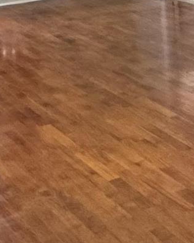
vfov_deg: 17.6
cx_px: 241
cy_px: -4
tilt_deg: -13.2
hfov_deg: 14.1
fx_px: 760
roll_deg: +0.7
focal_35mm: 106
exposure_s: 1/61
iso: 320
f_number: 2.2
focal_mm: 2.22
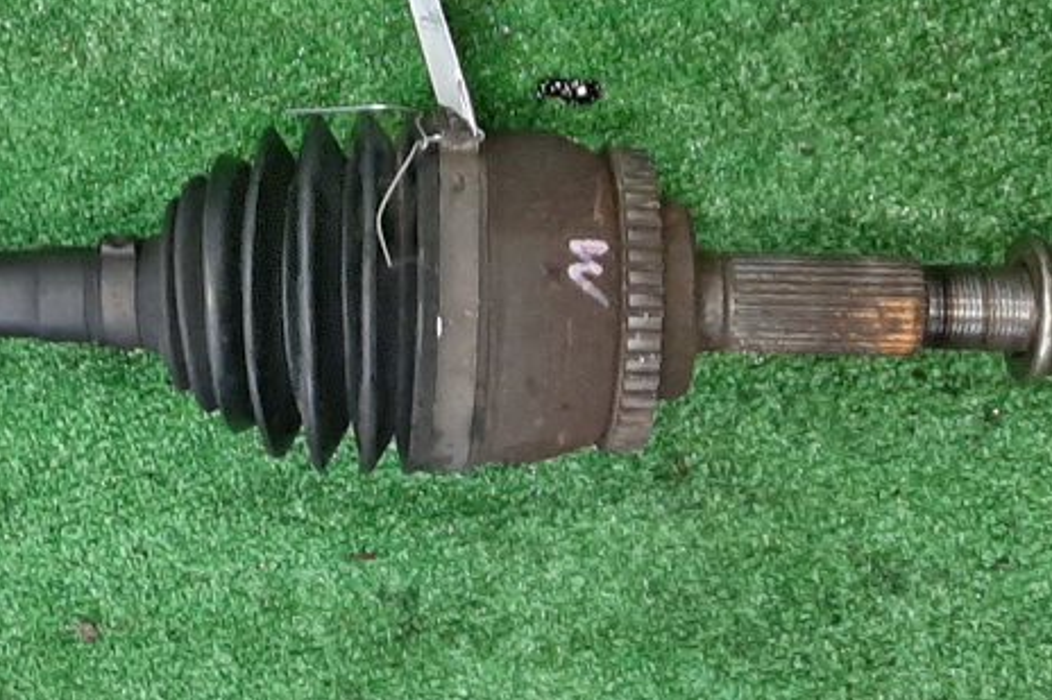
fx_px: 2454
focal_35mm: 84
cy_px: 163
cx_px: -422
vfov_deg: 16.2
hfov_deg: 21.2
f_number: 1.7
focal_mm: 3.93
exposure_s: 1/50
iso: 195
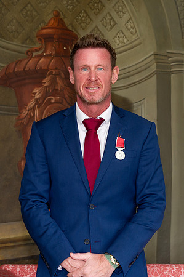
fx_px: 642
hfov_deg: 16.3
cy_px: 127
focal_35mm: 84
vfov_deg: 24.3
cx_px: 99
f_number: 5.6
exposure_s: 1/60
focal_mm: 50
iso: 400
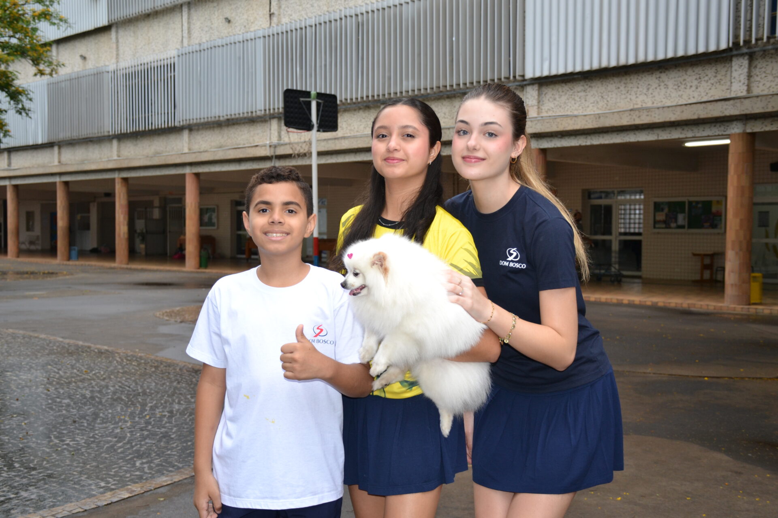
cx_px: 389
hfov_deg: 43.6
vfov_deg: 29.9
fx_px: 972
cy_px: 259
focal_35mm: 45
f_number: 4
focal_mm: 30
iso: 320
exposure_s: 1/125
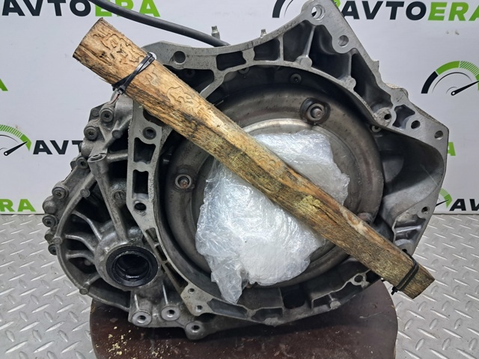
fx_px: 373
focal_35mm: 27
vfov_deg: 51.3
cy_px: 180
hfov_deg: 65.4
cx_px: 240
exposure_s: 1/50
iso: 200
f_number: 1.8
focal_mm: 4
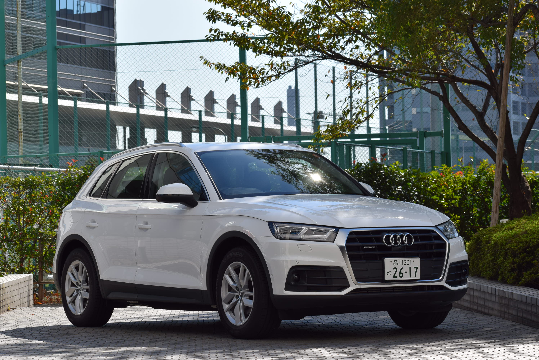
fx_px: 1843
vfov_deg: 11.2
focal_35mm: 123
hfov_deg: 16.6
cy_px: 180
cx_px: 270
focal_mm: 82
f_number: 10
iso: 200
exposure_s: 1/400
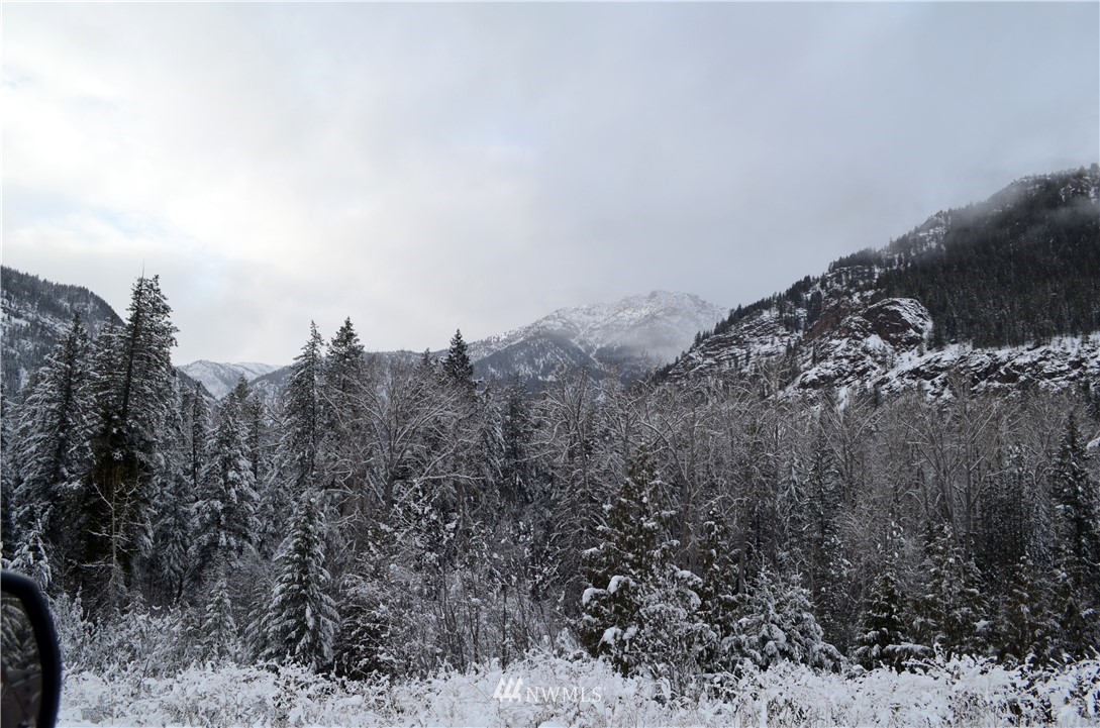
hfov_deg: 67.5
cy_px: 364
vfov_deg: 47.7
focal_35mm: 27
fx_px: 823
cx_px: 550
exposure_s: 1/250
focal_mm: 18
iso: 200
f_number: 8
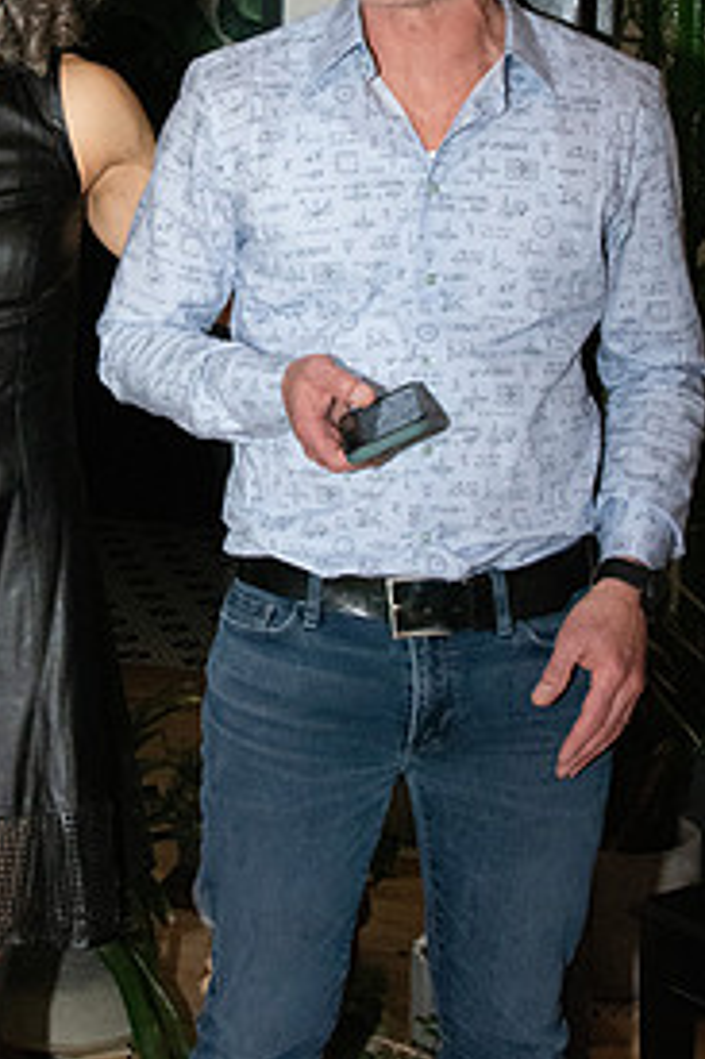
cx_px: 189
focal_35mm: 86
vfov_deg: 23.4
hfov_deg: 15.8
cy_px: 266
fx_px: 2529
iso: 5000
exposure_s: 1/250
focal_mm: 35
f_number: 10
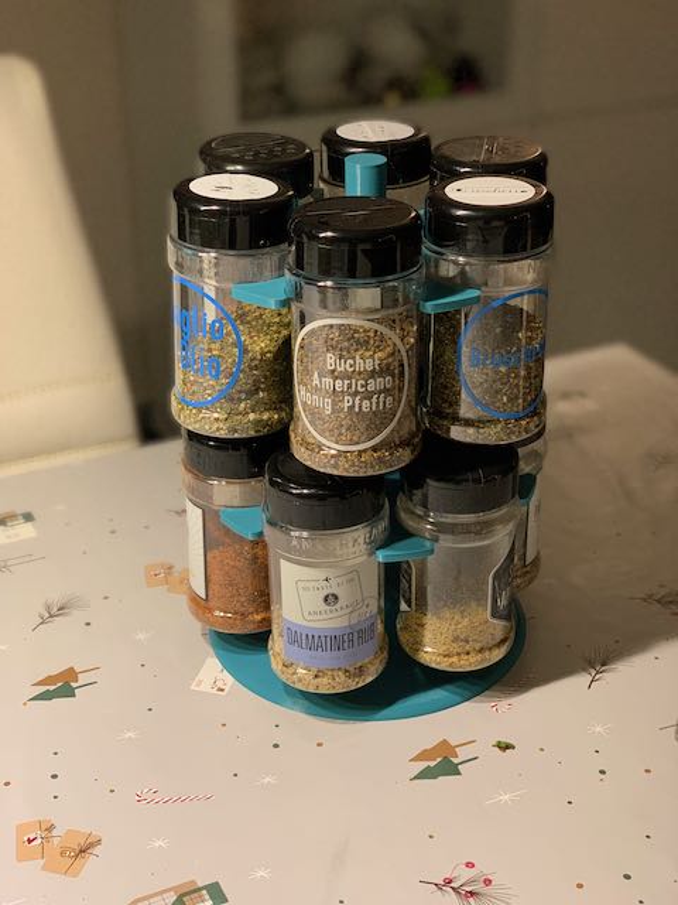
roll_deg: +0.0
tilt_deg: -26.5
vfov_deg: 36.8
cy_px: 452
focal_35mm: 52
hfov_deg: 28.0
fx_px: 1358
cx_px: 339
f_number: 2.4
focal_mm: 6
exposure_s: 1/50
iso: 200
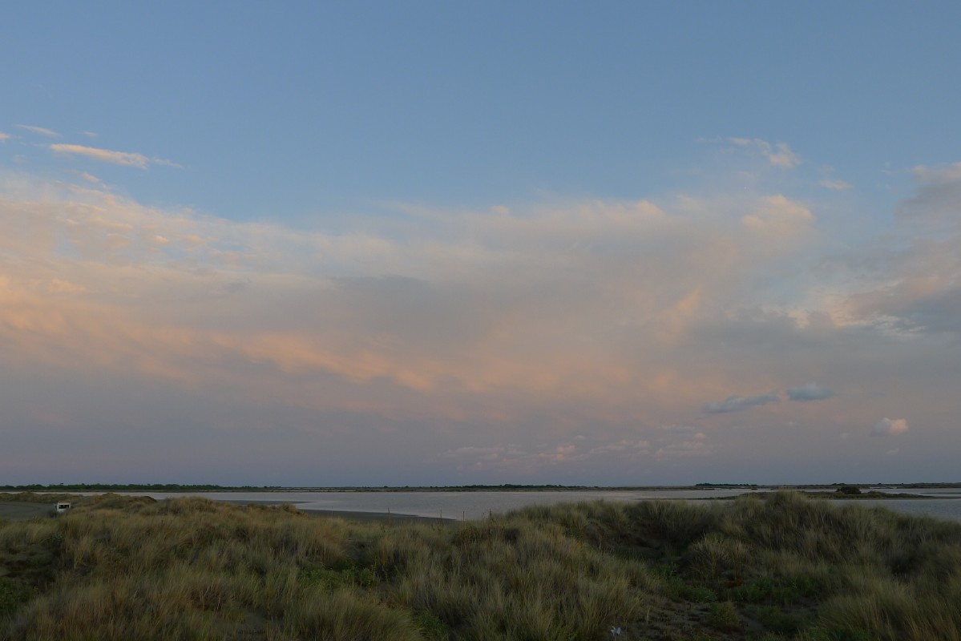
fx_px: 934
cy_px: 320
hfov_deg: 54.4
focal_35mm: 35
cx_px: 480
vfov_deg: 37.9
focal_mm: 7.5
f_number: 2.8
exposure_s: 1/160
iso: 80
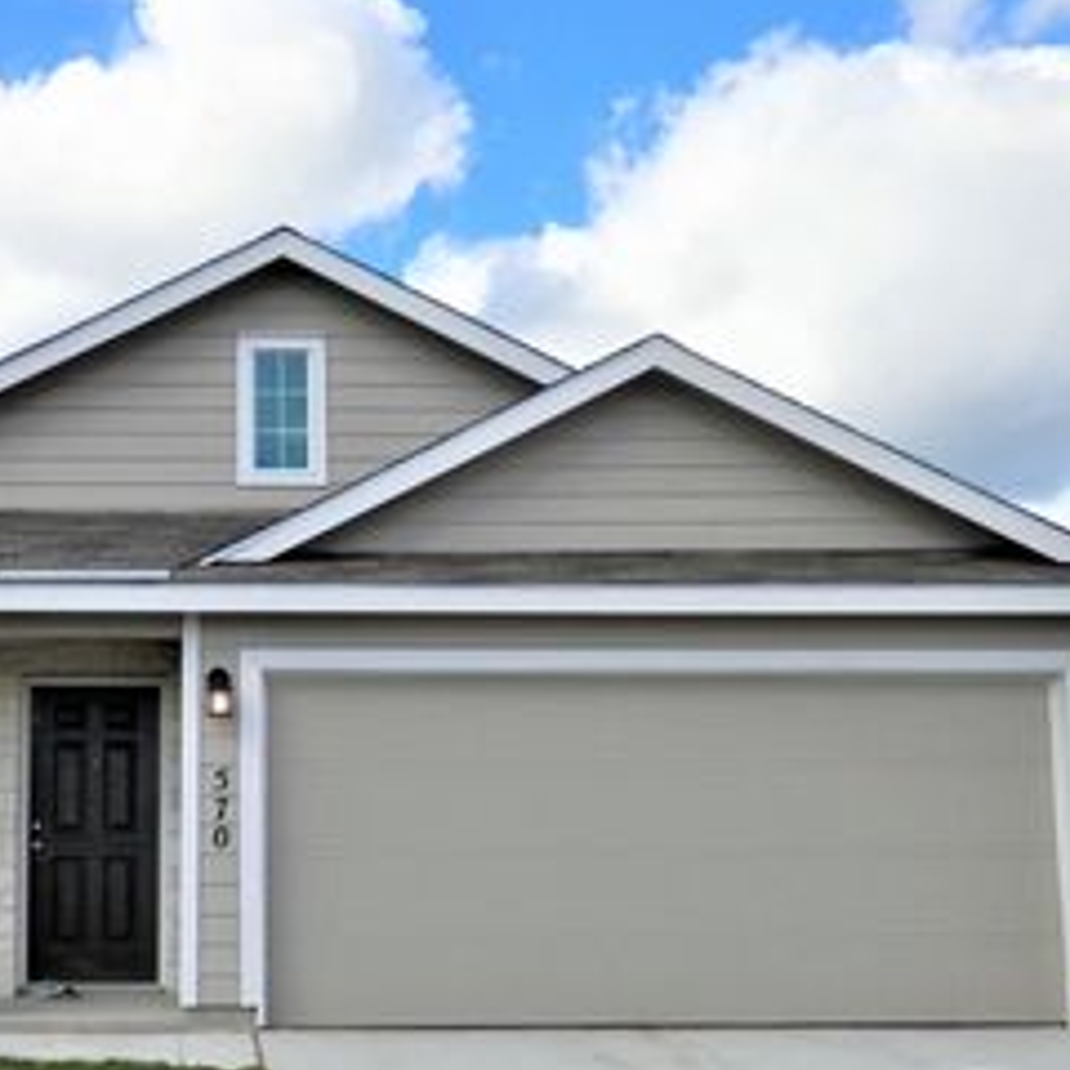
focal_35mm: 46
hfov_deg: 35.8
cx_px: 245
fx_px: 1609
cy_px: 738
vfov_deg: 36.3
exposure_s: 1/200
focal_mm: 4.5
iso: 80
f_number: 8.7
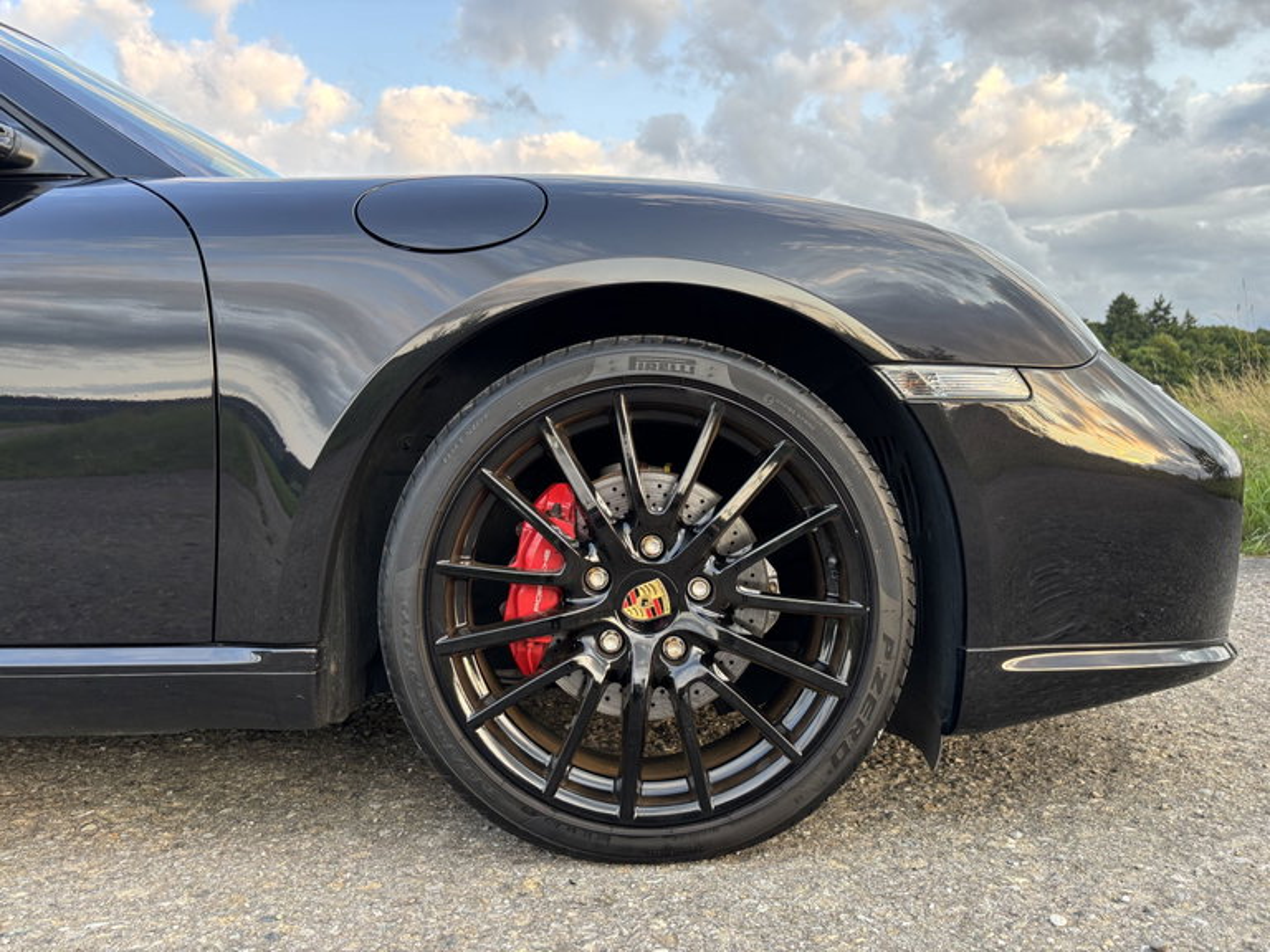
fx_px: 954
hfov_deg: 67.3
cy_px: 476
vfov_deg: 53.1
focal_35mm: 26
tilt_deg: -2.2
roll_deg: +0.3
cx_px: 635
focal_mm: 5.96
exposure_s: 1/121
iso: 64
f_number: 1.6
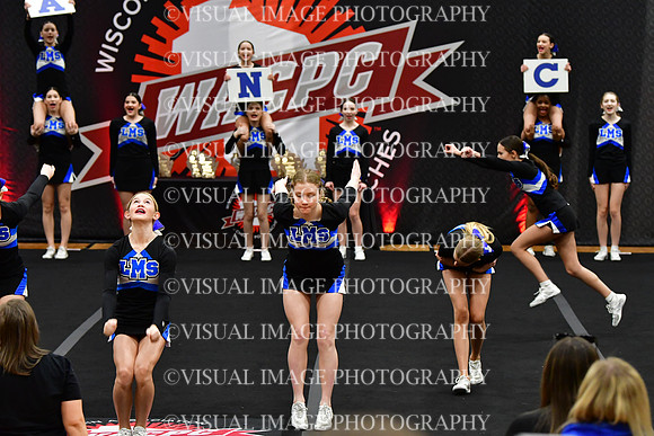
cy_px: 218
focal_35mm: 129
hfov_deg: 15.9
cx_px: 327
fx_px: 2344
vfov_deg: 10.6
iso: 4000
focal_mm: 86
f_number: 3.5
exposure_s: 1/500
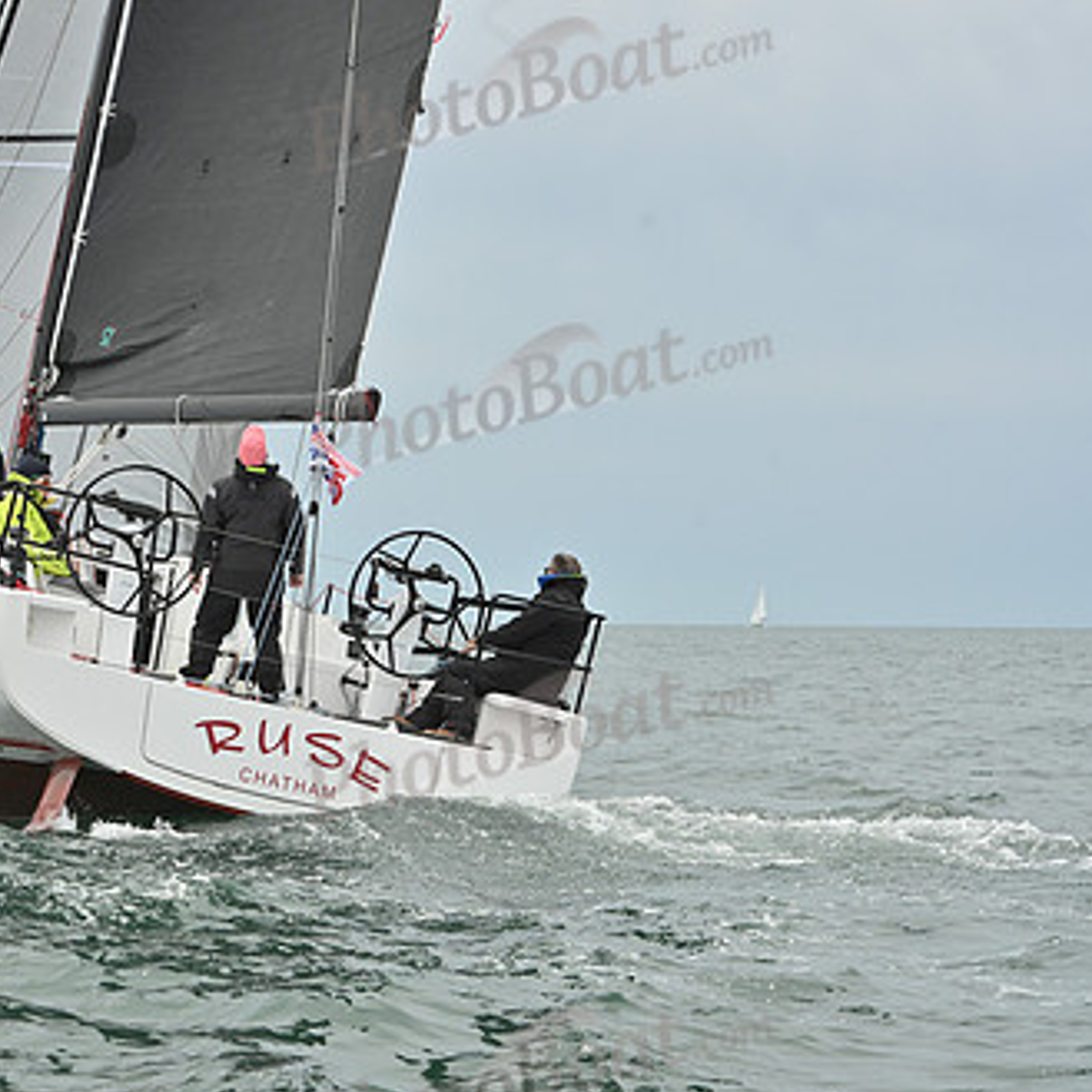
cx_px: 136
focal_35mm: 147
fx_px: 5246
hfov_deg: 11.8
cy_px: 612
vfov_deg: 11.9
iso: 320
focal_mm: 98
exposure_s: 1/1000
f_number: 11
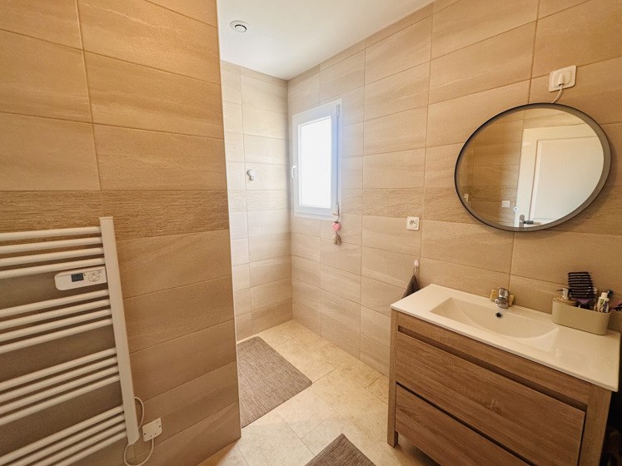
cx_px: 319
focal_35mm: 15
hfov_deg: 98.2
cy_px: 230
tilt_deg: -8.3
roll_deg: +0.0
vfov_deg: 81.7
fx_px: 269
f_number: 2.2
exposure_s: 1/99
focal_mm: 2.22
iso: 80
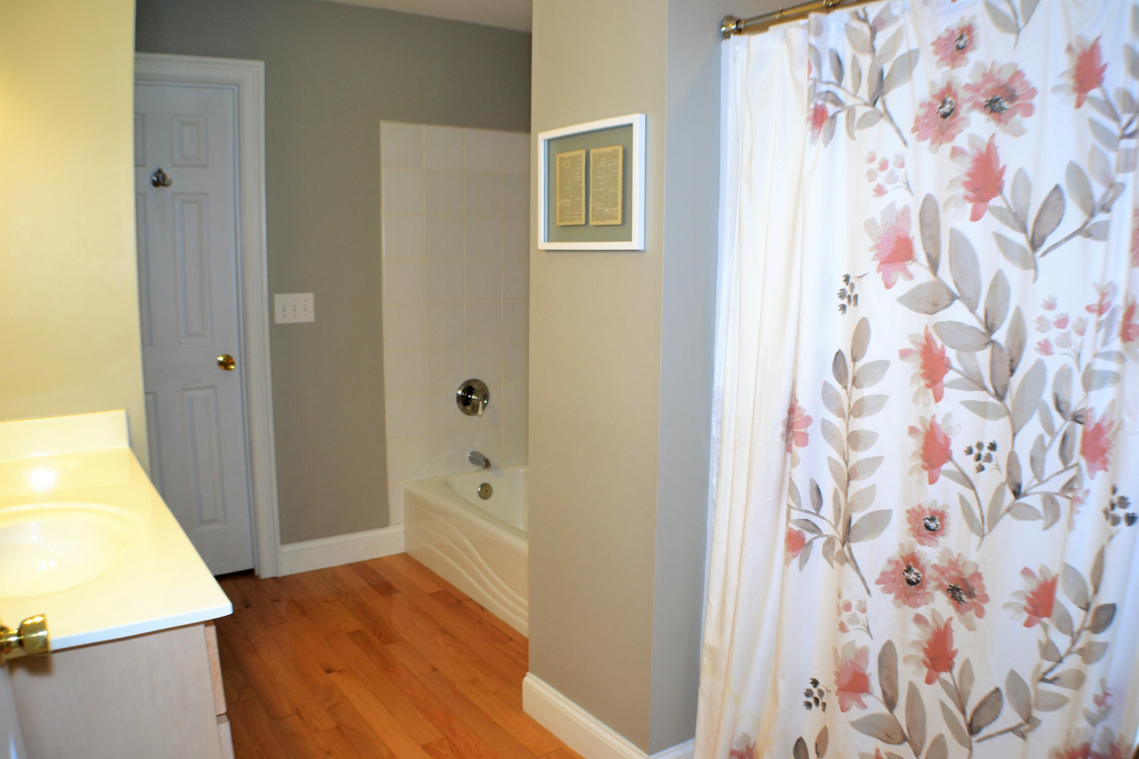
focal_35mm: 33
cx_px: 570
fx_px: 1044
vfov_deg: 40.0
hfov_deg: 57.2
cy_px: 380
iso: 720
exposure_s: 1/60
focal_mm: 22
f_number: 4
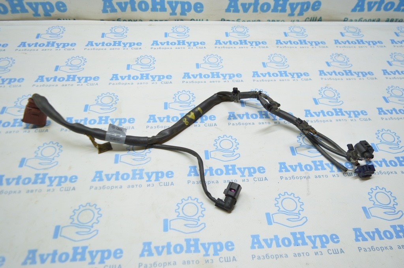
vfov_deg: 47.9
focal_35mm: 27
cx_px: 202
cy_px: 134
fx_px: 303
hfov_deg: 67.4
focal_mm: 18
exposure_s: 1/60
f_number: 3.5
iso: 400
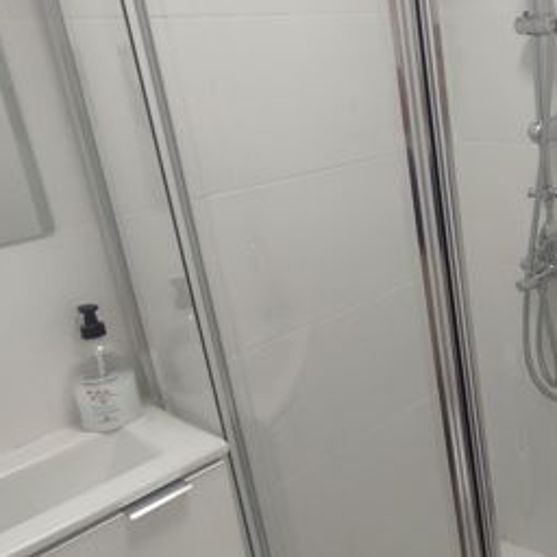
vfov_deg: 42.6
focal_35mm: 39
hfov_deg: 35.4
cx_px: 639
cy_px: 221
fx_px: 710
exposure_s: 1/100
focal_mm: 1.65
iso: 252
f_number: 2.2
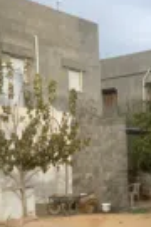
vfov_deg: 24.8
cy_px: 193
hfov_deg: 16.7
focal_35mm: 80
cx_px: 156
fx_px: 503
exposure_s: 1/1808
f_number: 1.8
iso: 32
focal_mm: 4.25
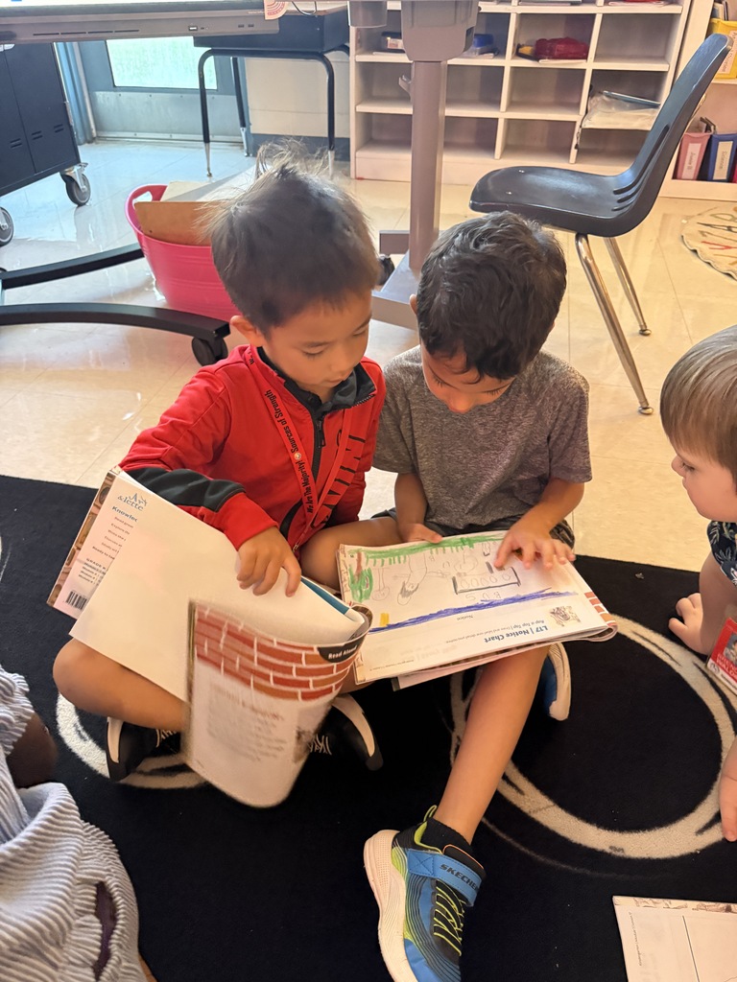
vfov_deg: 71.6
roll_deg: -1.1
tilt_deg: -36.8
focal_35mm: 24
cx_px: 368
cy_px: 491
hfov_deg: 56.8
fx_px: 681
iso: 800
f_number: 1.78
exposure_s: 1/36
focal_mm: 6.76
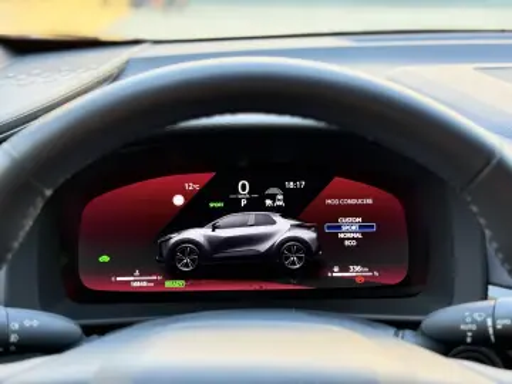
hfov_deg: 39.7
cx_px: 256
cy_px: 192
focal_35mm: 48
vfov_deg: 30.3
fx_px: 710
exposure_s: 1/60
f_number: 1.78
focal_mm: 6.76
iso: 160
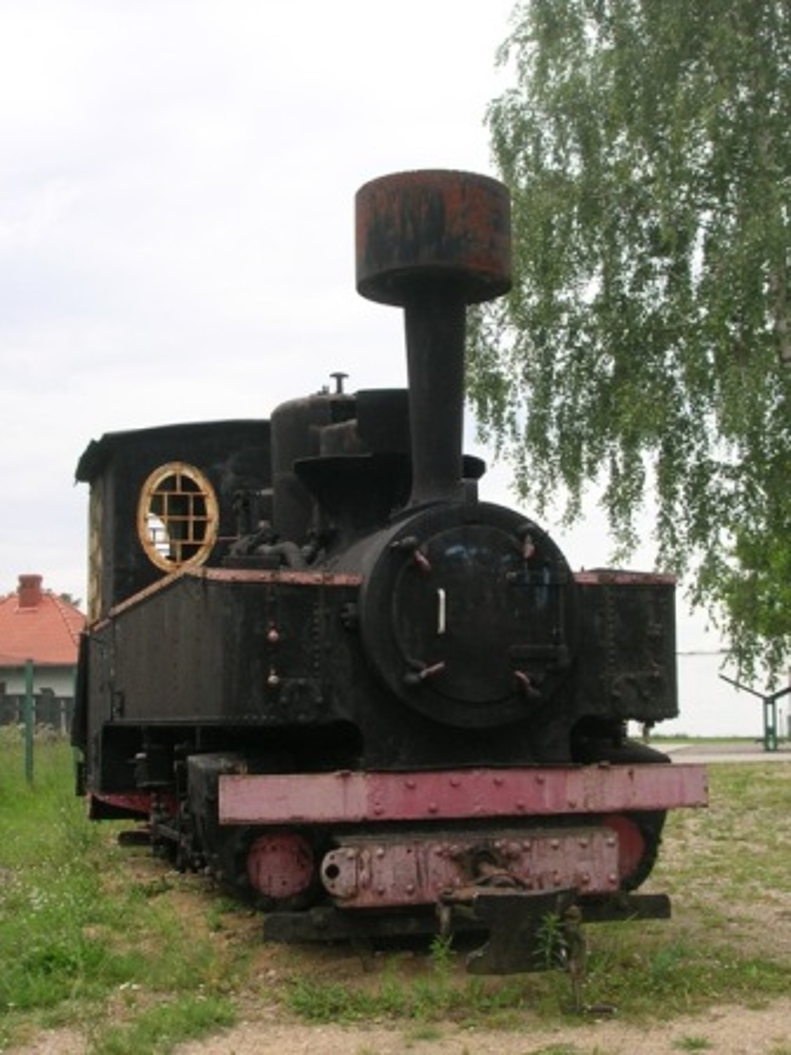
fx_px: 1523
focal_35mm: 50
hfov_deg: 29.1
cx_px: 396
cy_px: 528
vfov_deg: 38.2
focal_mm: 8.4
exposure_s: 1/131
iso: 50
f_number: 5.6
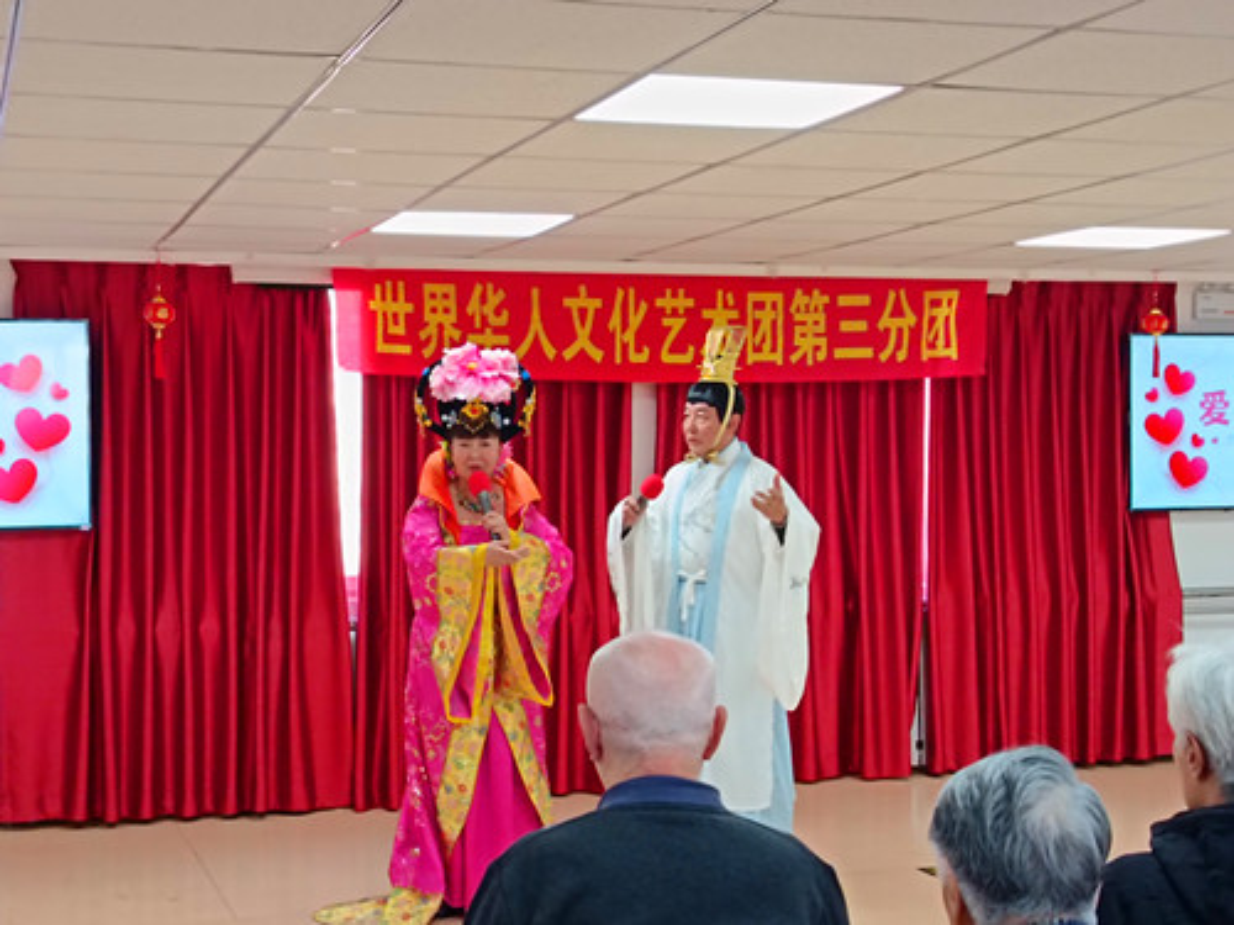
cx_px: 617
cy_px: 462
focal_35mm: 59
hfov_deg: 32.7
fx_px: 2103
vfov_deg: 24.8
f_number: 1.75
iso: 861
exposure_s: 1/50
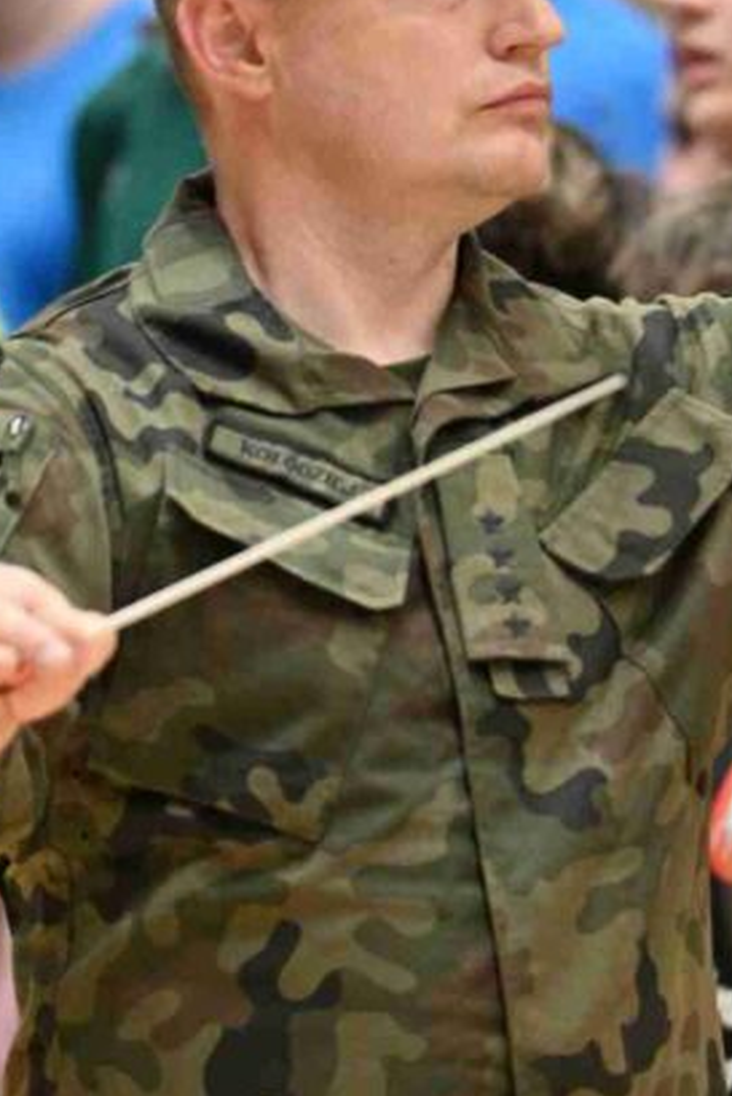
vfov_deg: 3.3
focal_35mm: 619
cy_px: 673
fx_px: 18870
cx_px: 446
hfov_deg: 2.2
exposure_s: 1/800
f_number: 2.8
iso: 4000
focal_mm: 165
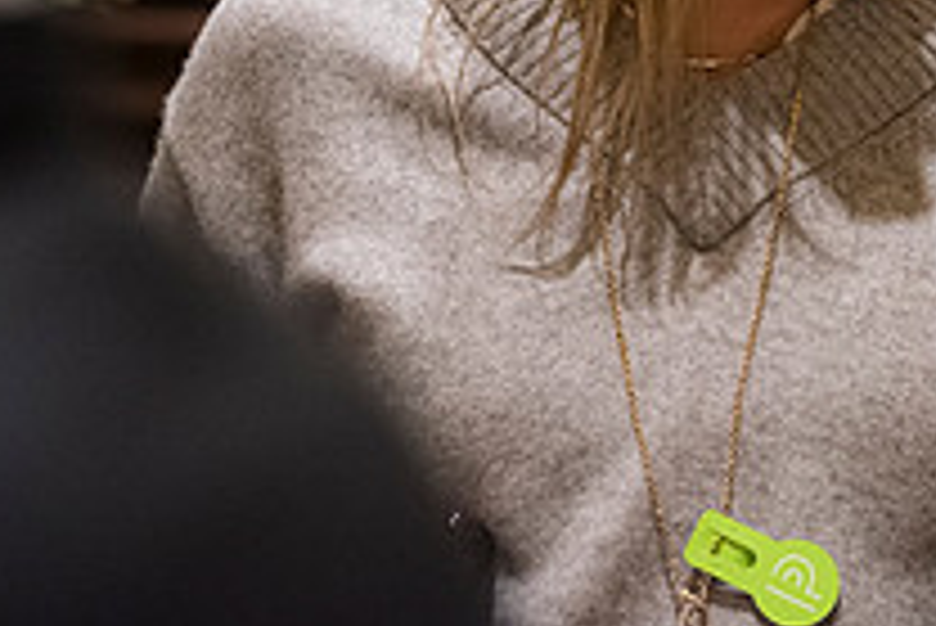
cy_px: -227
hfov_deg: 7.0
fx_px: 7675
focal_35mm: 295
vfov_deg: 4.6
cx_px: 918
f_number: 2.8
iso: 4500
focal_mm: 105
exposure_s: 1/125
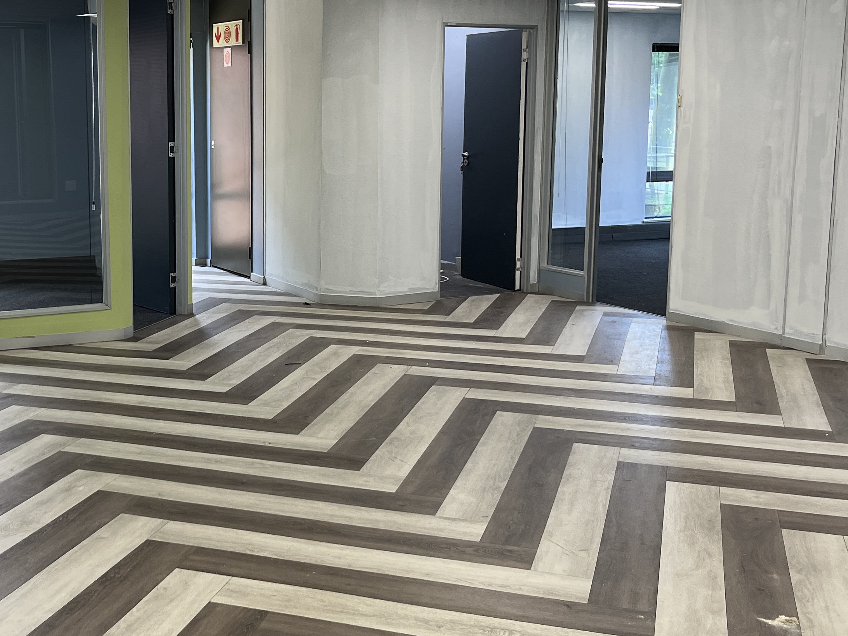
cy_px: 292
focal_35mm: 48
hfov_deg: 38.9
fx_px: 1176
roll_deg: +0.1
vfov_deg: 30.3
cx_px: 247
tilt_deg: -9.5
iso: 64
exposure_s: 1/100
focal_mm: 5.1
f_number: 1.6
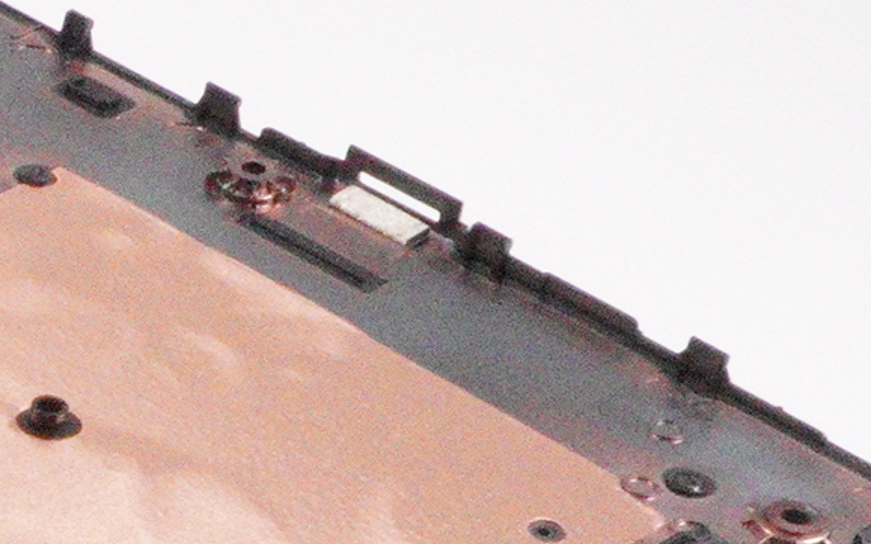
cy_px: 892
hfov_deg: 9.7
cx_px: -987
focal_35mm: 199
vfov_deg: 6.5
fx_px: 4715
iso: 12800
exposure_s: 1/400
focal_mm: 25
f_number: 22
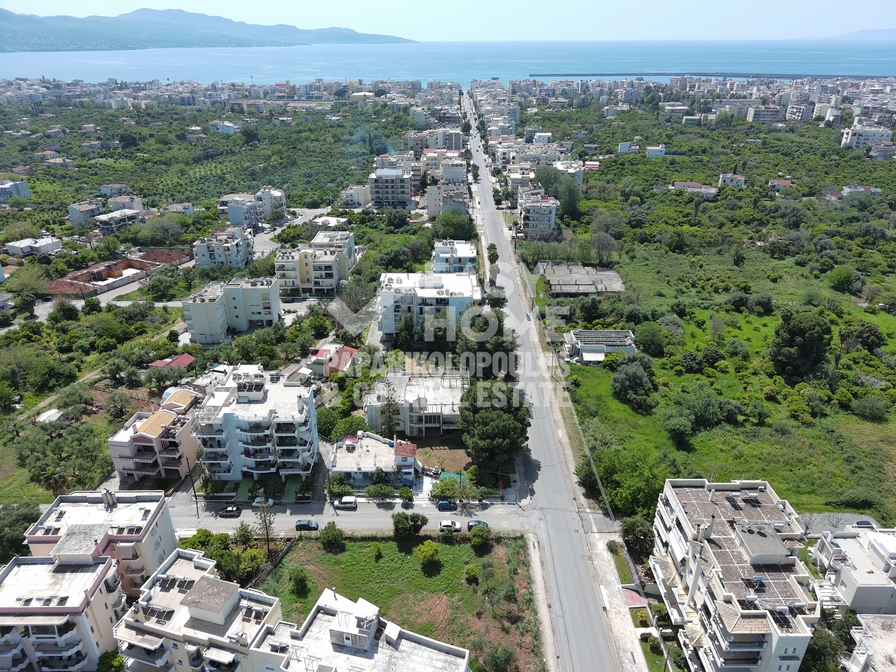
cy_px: 336
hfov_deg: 73.9
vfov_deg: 58.9
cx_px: 448
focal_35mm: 23
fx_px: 595
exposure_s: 1/2469
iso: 100
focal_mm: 6.67
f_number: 1.9
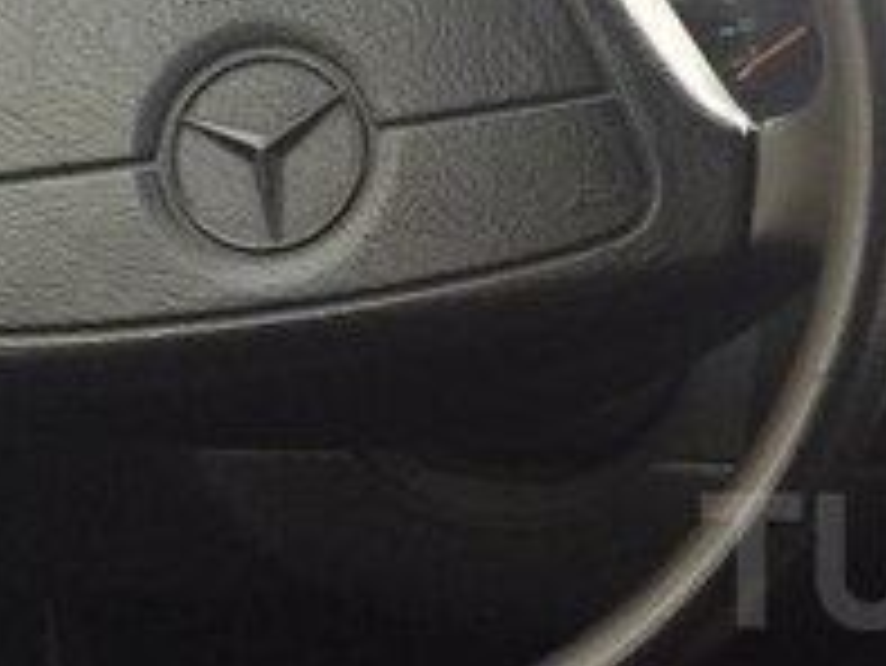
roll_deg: -2.6
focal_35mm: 97
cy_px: 560
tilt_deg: -19.1
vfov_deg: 15.1
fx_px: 2484
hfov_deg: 18.7
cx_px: 1160
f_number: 2.2
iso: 50
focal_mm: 4.15
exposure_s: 1/33
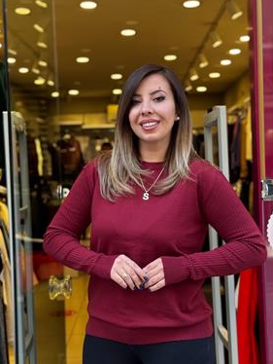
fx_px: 557
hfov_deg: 27.5
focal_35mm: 53
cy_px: 180
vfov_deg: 36.1
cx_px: 145
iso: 50
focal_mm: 6.76
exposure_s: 1/121
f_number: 1.78
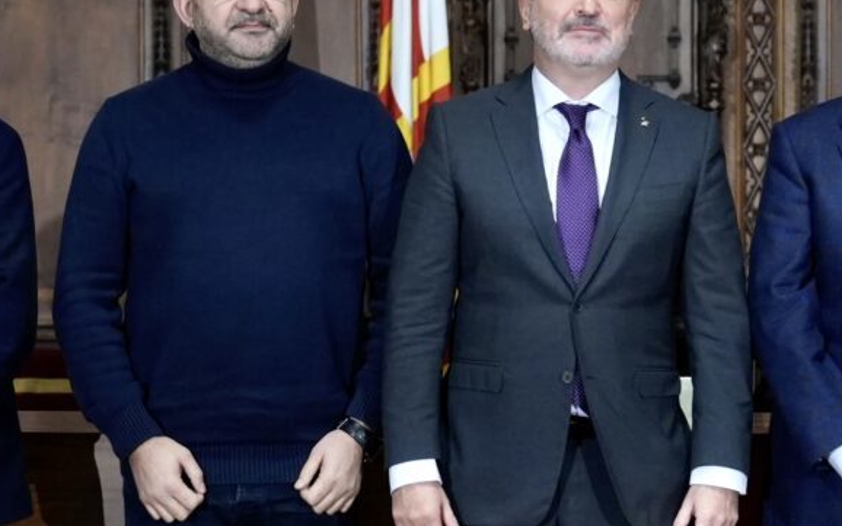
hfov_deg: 14.1
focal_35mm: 148
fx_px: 3396
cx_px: 564
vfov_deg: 8.8
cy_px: 116
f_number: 2.8
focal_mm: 41
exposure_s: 1/320
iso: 2500
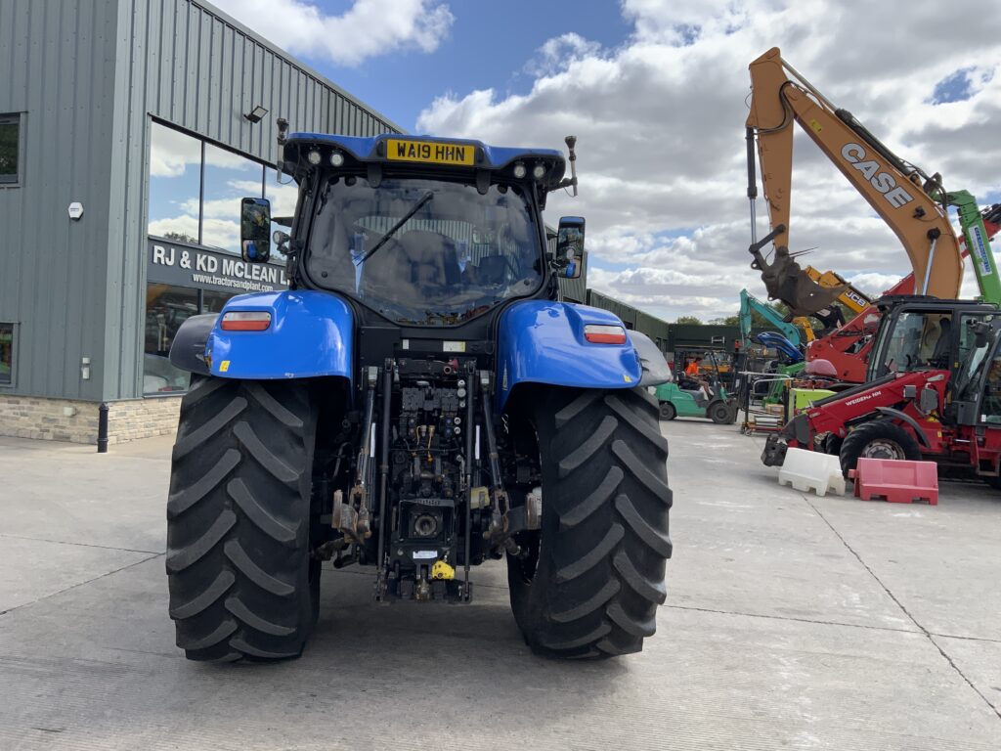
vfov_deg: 48.2
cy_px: 376
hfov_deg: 61.7
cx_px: 500
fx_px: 839
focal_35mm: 29
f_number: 1.8
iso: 16
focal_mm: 3
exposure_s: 1/1377
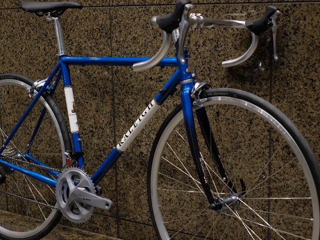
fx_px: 536
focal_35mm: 58
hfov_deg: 33.2
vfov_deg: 25.2
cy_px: 120
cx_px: 161
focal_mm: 35
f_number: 3.6
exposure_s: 1/60
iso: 3200
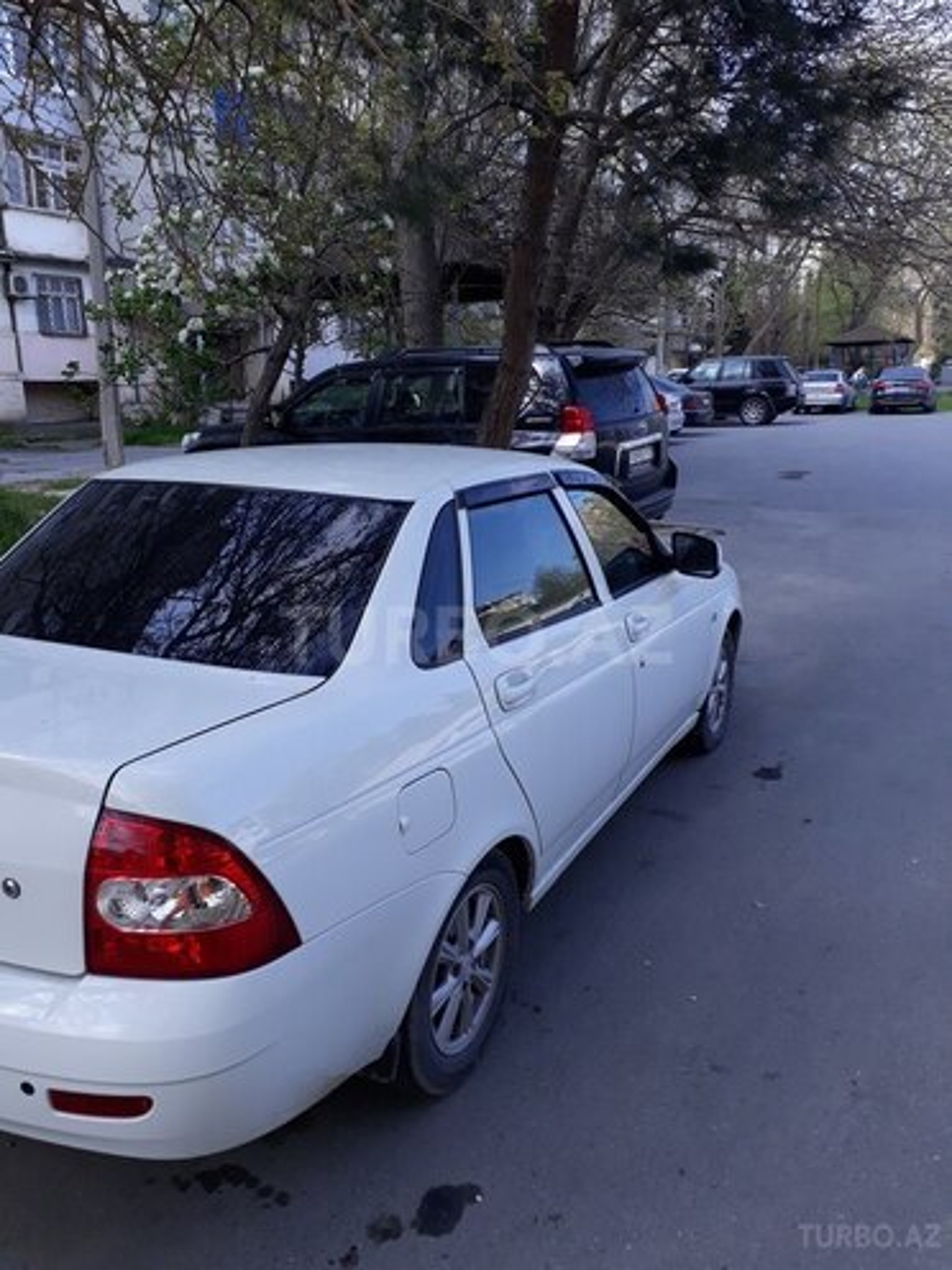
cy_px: 635
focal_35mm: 27
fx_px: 990
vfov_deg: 65.3
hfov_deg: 51.4
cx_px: 476
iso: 40
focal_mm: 3.6
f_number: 1.9
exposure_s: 1/485
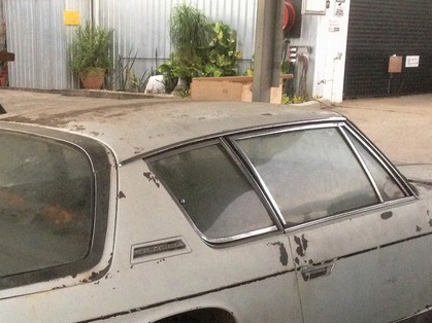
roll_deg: -0.4
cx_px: 134
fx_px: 786
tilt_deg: -13.8
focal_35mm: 63
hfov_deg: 30.4
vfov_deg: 23.1
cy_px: 234
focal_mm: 4.12
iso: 400
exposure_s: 1/20
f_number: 2.4
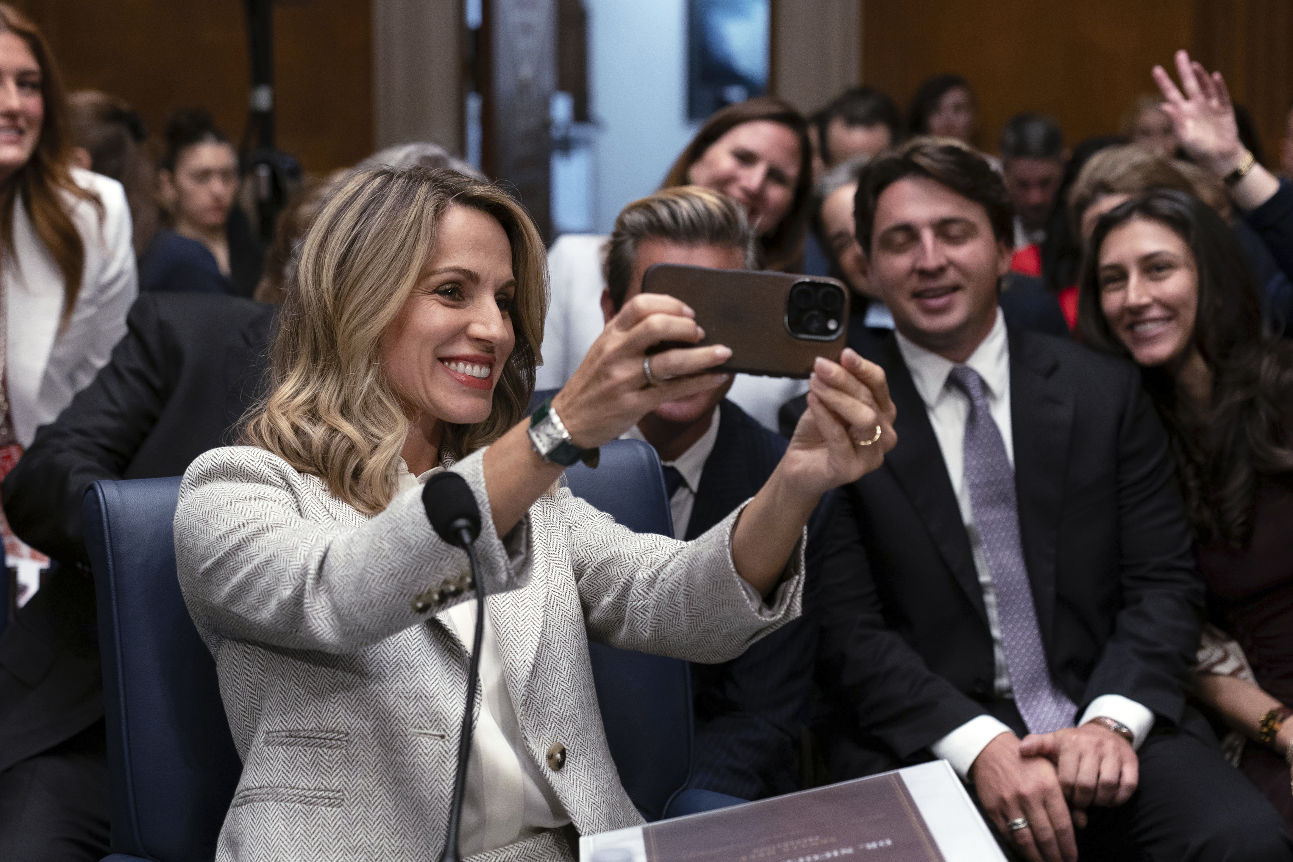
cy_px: 431
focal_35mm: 56
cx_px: 646
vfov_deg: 24.2
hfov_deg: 35.6
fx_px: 2011
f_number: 3.2
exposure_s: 1/500
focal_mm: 56
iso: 2000
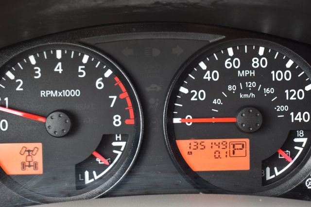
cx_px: 156
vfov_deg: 25.7
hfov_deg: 37.9
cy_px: 104
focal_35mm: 52
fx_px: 453
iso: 400
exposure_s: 1/15
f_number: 6.3
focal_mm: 35
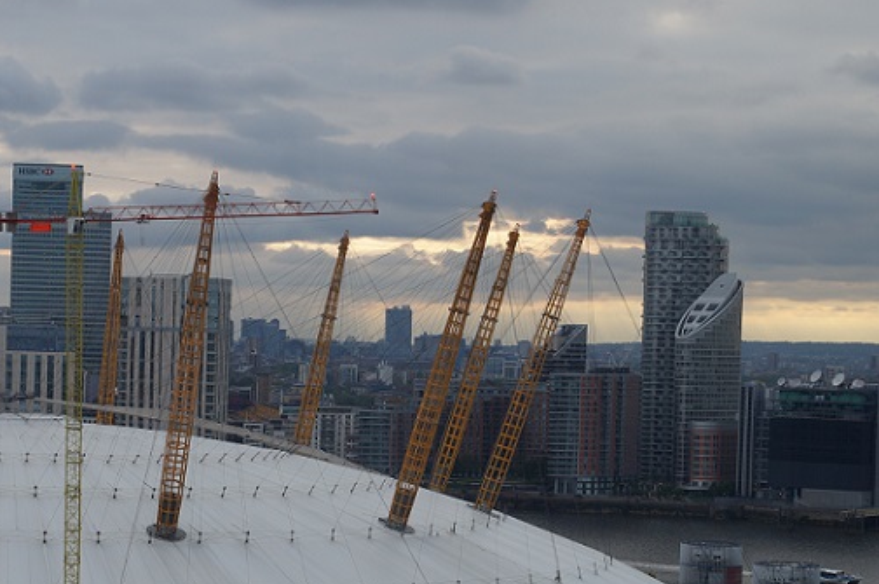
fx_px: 2413
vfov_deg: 13.8
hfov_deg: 20.3
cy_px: 418
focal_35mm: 99
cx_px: 119
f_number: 5.6
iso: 100
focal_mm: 35
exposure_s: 1/125
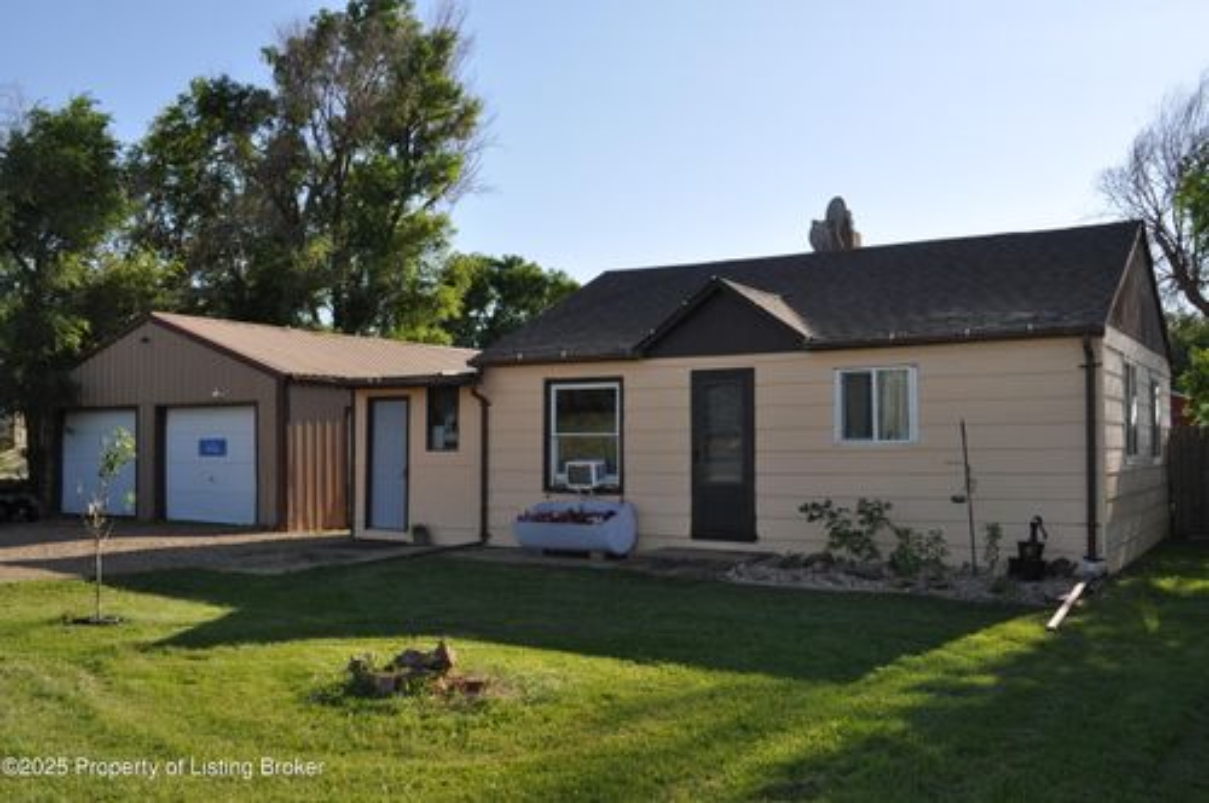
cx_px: 604
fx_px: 1107
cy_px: 402
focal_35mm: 33
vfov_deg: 39.9
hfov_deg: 57.3
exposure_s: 1/200
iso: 200
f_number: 11
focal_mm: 22
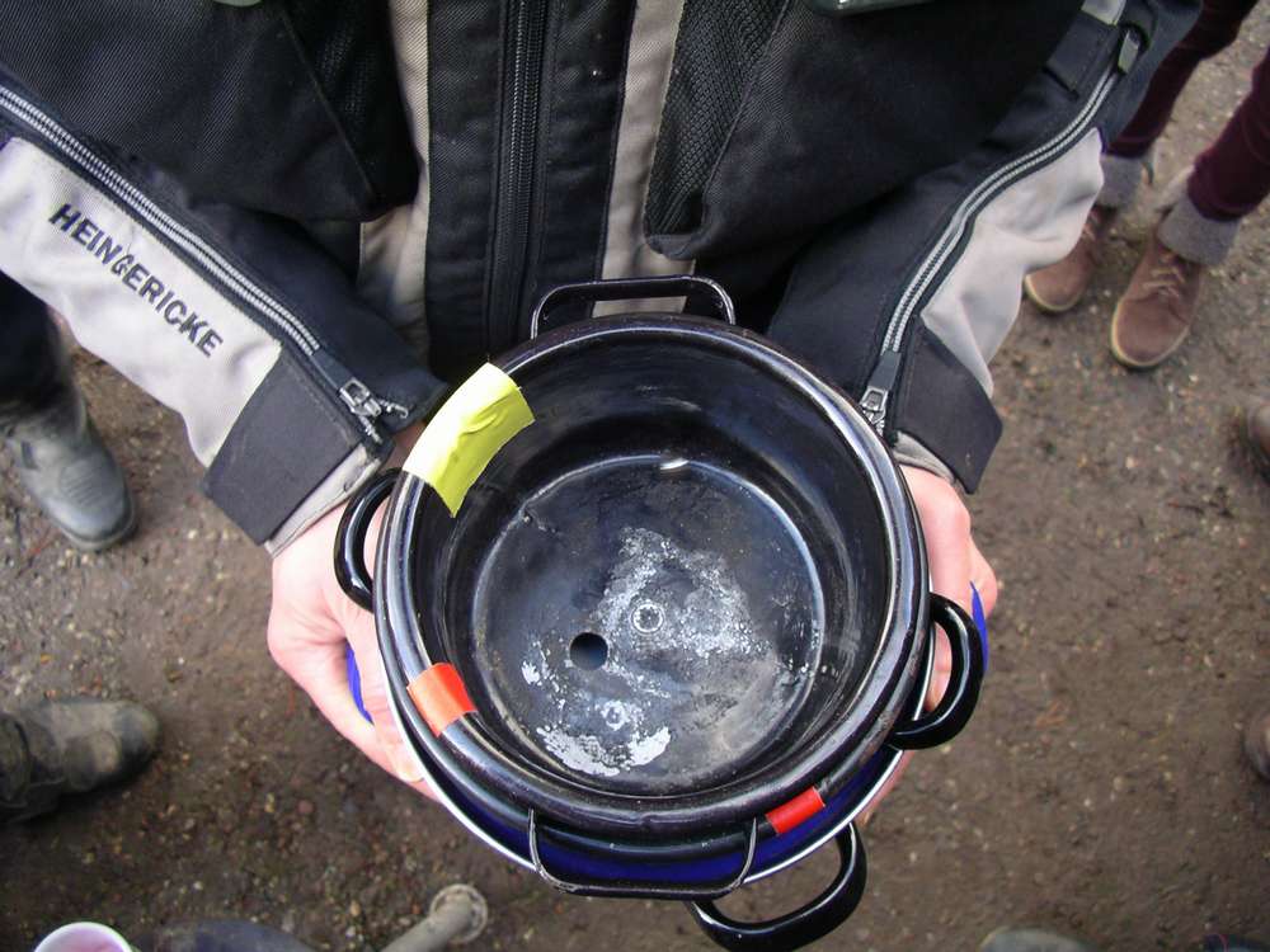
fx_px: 1357
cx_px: 635
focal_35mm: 37
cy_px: 476
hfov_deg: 50.1
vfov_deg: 38.7
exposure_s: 1/15
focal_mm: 5.7
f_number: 2.8
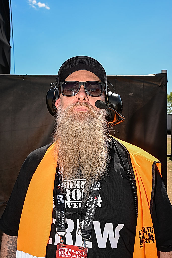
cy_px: 129
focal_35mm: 34
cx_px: 86
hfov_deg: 38.9
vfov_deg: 55.8
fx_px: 244
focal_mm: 34
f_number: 10
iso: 125
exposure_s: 1/160
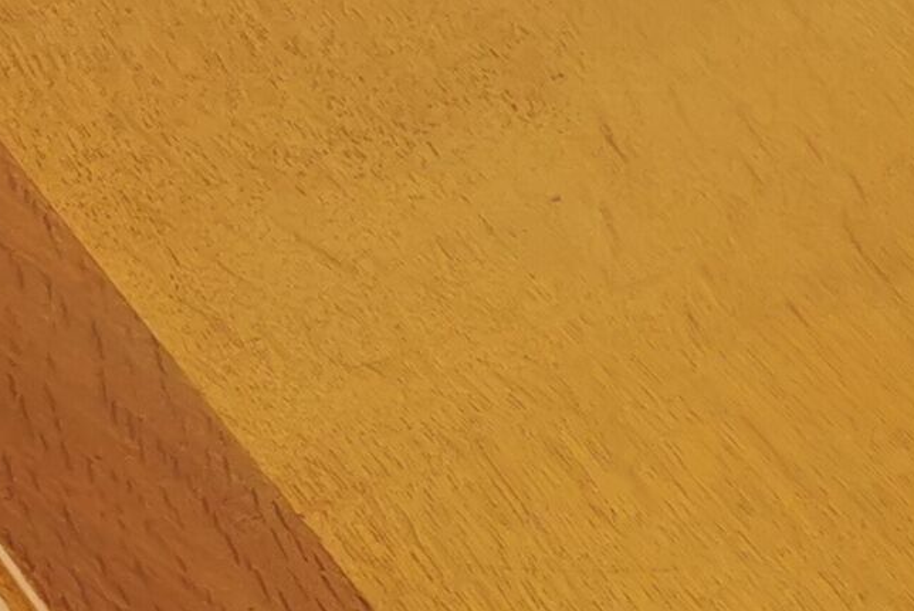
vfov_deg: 8.4
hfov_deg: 11.7
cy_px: 1033
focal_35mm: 159
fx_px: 4038
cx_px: 1794
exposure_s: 1/158
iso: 50
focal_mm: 5.58
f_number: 1.8
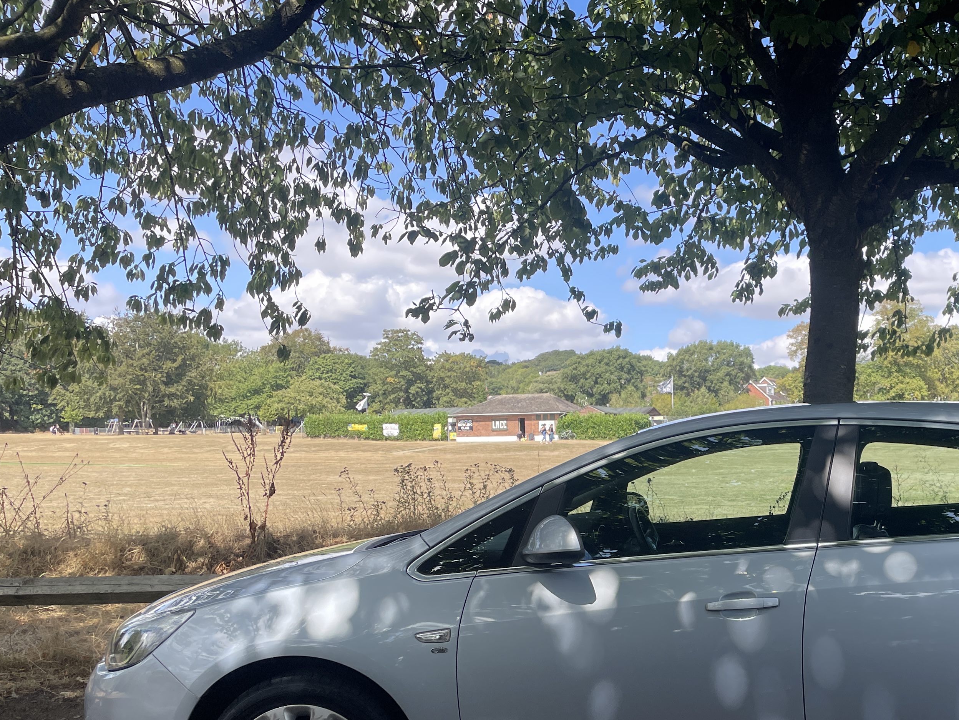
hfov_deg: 42.8
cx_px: 765
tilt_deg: -3.4
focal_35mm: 42
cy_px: 577
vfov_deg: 33.4
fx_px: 1164
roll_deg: +0.7
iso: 32
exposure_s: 1/988
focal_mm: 4.2
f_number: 1.6
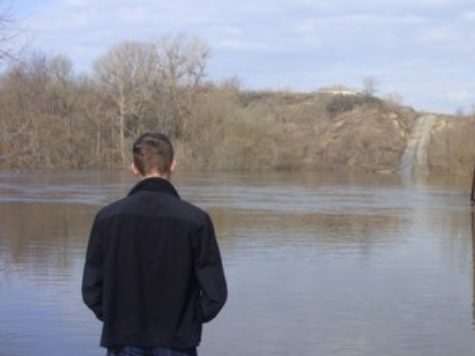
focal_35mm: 65
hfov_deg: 28.9
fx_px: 892
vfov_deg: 22.3
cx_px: 402
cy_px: 277
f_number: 4.9
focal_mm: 6.3
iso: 50
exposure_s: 1/323
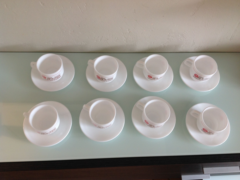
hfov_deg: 52.7
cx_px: 120
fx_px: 242
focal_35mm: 35
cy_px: 90
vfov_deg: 40.6
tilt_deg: -64.4
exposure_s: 1/25
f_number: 2.4
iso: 50
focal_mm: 4.28
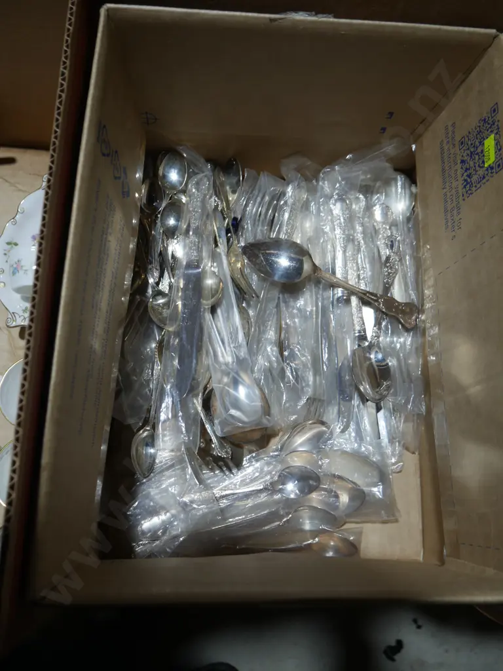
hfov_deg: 44.2
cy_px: 336
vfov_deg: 56.8
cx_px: 252
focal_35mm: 32
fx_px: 620
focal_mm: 16
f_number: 3.6
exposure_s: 1/125
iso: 200
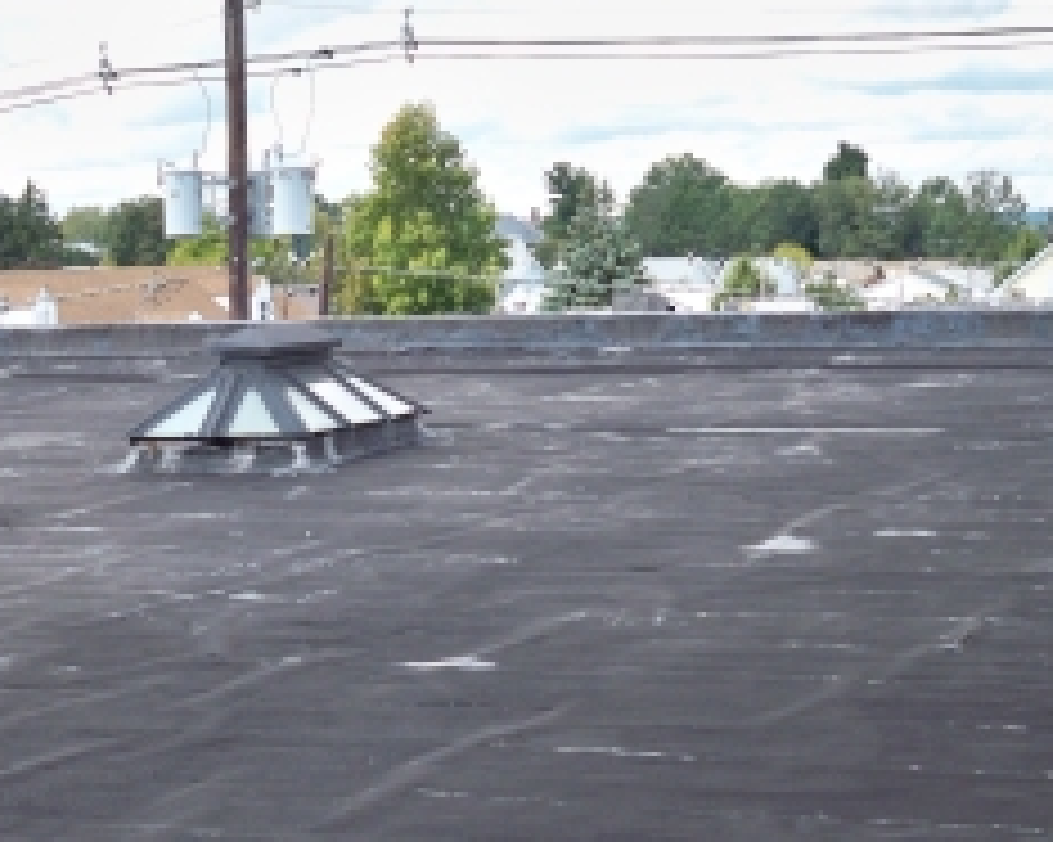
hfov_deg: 26.0
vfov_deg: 20.7
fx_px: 2274
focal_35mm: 73
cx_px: 374
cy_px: 696
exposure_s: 1/320
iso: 160
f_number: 3.1
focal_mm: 6.3
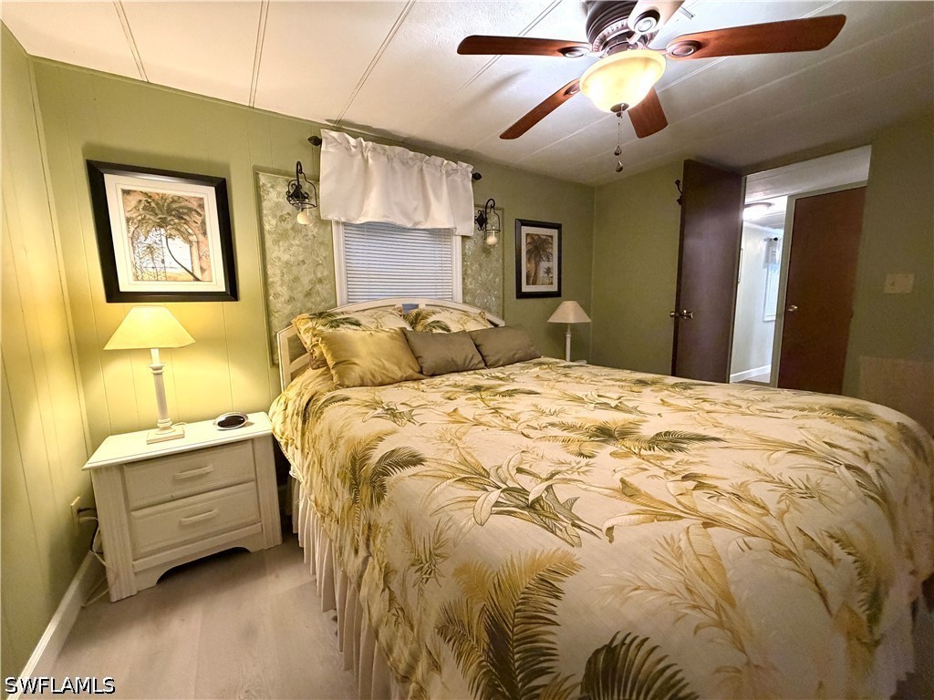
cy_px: 350
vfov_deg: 85.7
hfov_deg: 102.1
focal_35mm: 14
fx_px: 378
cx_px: 467
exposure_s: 1/60
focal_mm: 2.22
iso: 500
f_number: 2.2
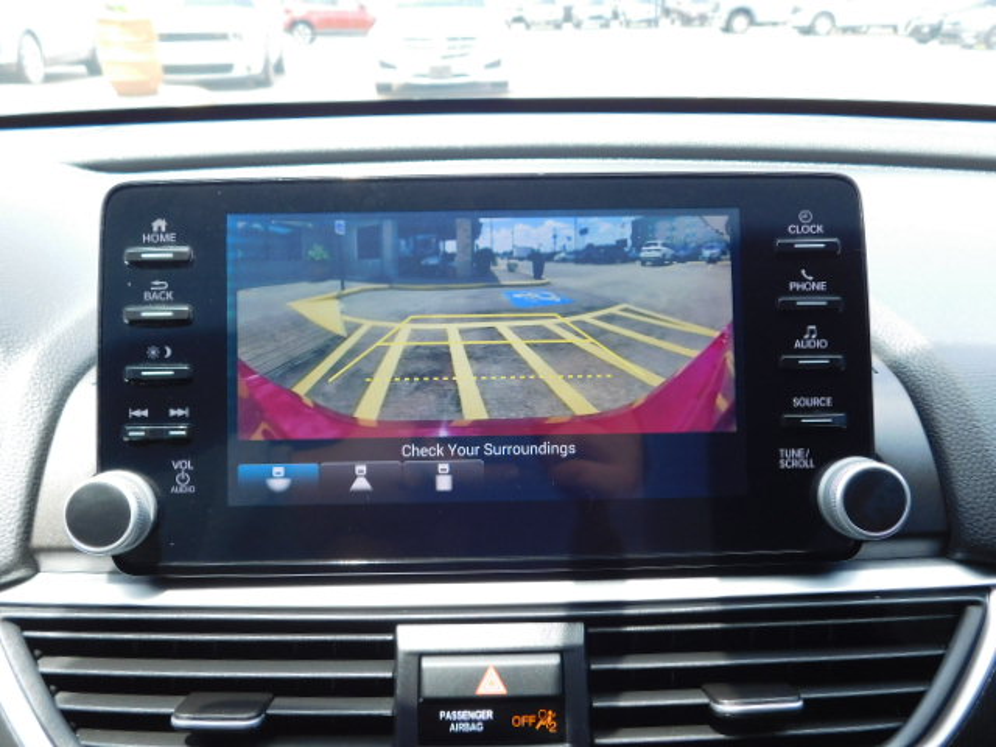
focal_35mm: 30
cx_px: 498
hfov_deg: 60.0
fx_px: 863
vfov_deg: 46.8
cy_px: 374
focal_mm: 5.3
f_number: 3.2
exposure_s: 1/80
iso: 125
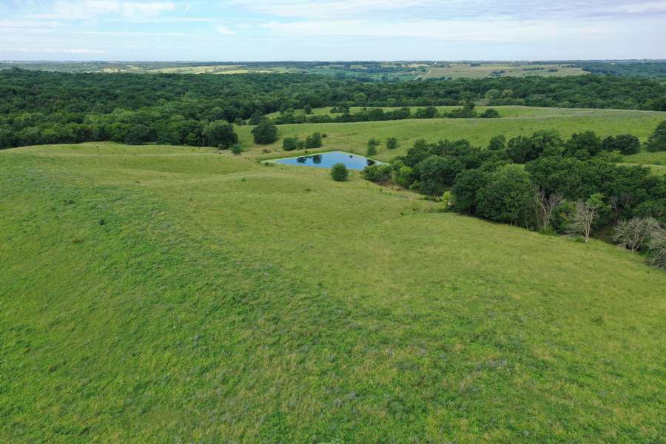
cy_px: 222
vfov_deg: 46.4
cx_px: 333
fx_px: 518
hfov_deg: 65.5
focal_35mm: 28
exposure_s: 1/320
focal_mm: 10.26
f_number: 5
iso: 100
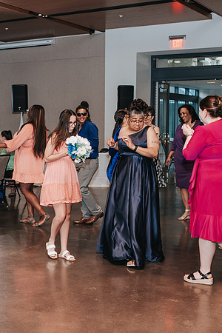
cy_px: 182
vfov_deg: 32.9
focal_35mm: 61
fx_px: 563
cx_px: 42
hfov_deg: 22.0
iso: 1000
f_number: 2.8
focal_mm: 35
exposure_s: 1/160
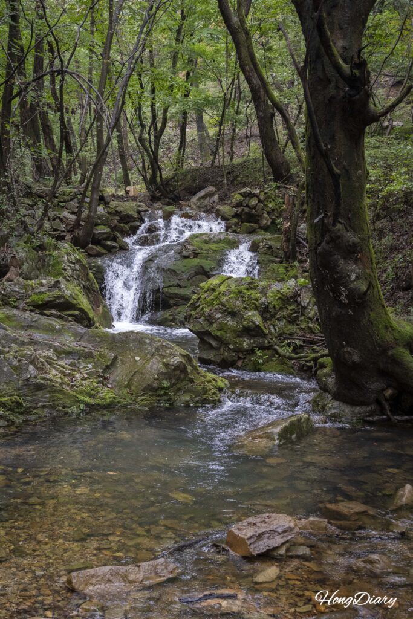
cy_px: 310
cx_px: 206
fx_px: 791
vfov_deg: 42.7
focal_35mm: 46
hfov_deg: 29.3
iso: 5000
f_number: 5.6
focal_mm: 46
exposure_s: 1/800
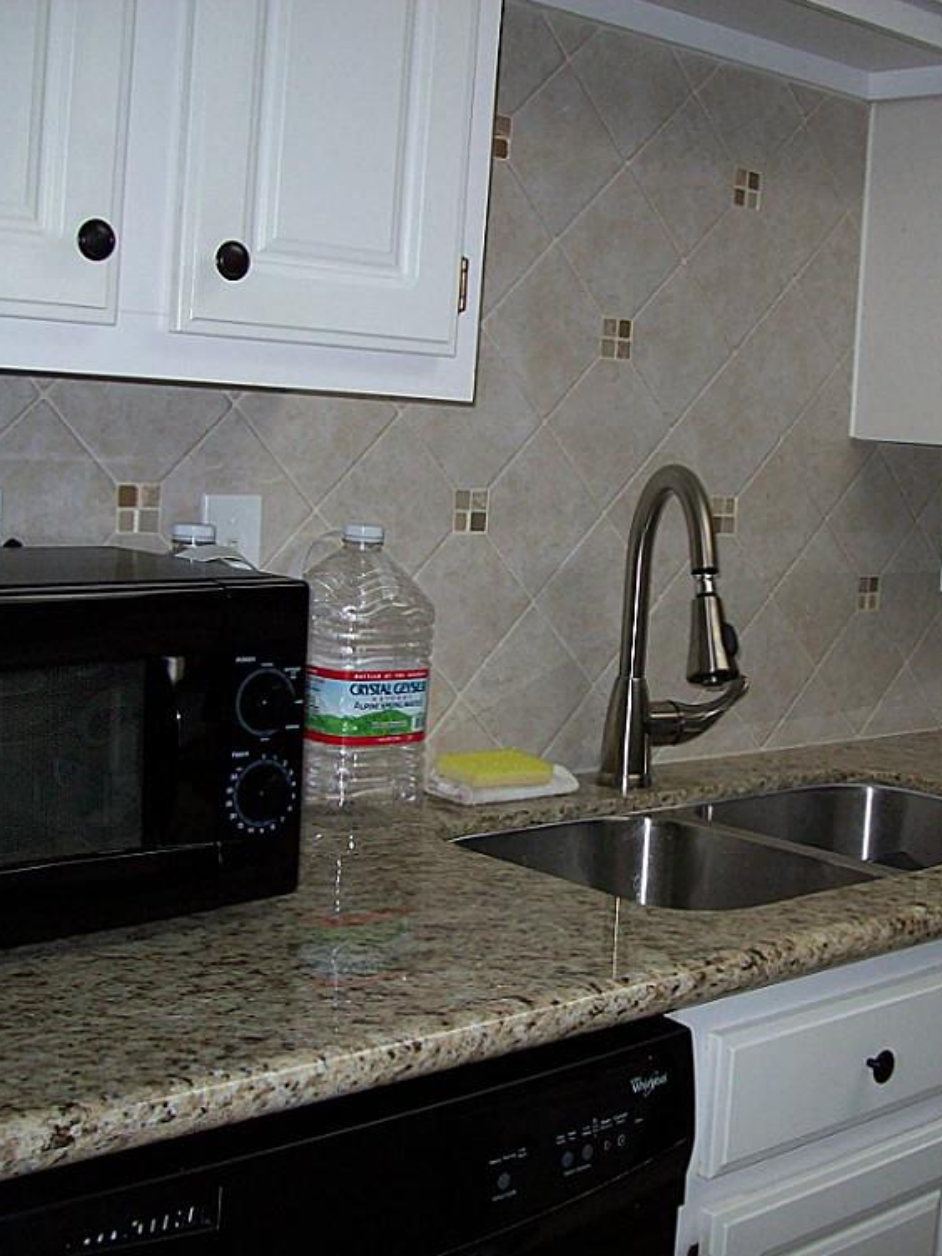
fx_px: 1778
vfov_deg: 38.9
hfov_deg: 29.5
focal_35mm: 49
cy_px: 640
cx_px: 633
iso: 80
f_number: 2.7
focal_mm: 6
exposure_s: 1/64
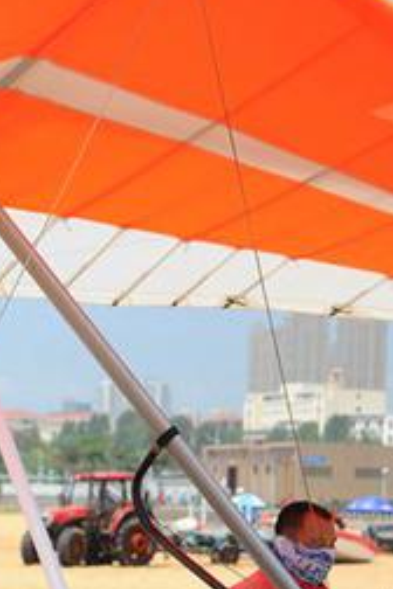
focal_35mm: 132
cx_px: -101
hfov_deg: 10.2
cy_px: 456
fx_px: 2161
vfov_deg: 15.4
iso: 200
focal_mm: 52
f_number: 4.5
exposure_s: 1/800
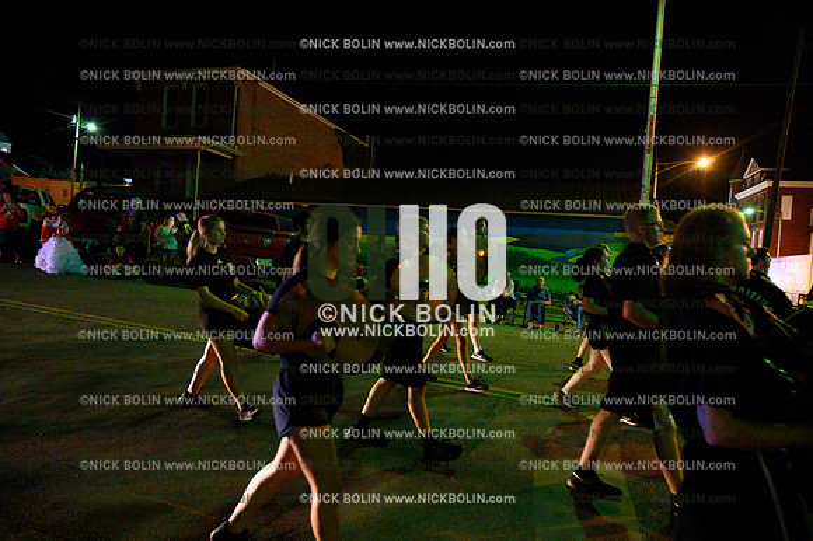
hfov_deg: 73.8
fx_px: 542
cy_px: 270
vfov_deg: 53.1
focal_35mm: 24
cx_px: 406
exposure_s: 1/125
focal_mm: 24
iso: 32000
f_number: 4
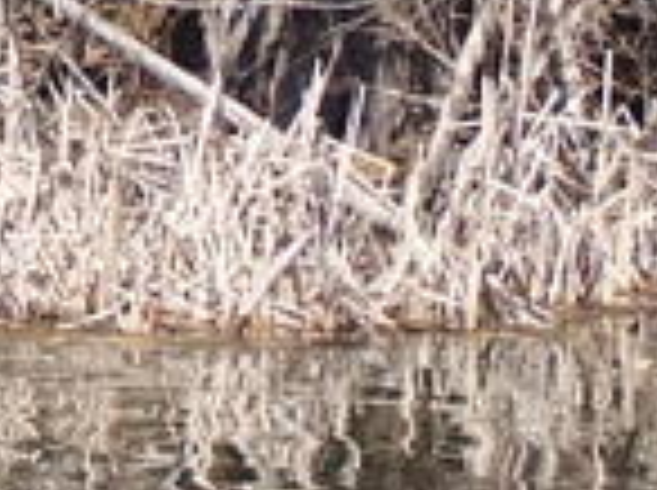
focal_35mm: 660
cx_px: -540
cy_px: -571
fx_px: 12506
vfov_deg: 2.2
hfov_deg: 3.0
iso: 80
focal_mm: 15.6
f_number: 3.2
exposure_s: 1/800
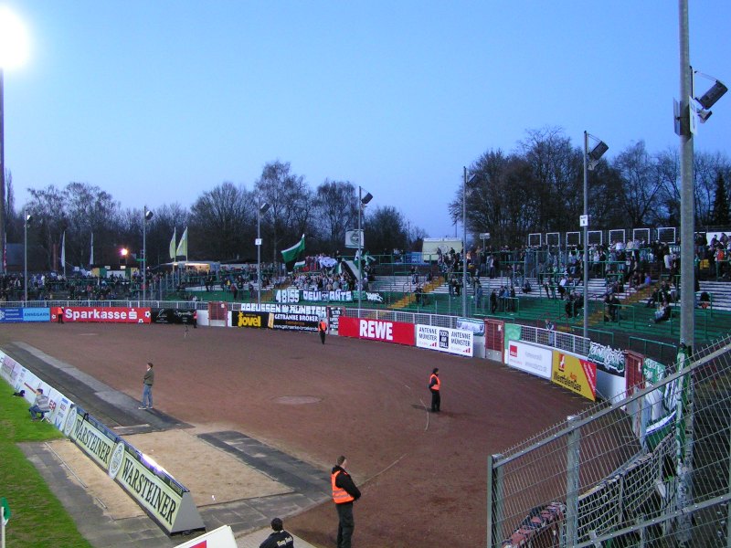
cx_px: 366
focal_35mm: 38
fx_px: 802
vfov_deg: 37.7
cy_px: 274
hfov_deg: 49.0
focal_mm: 5.8
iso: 200
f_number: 2.8
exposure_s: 1/40
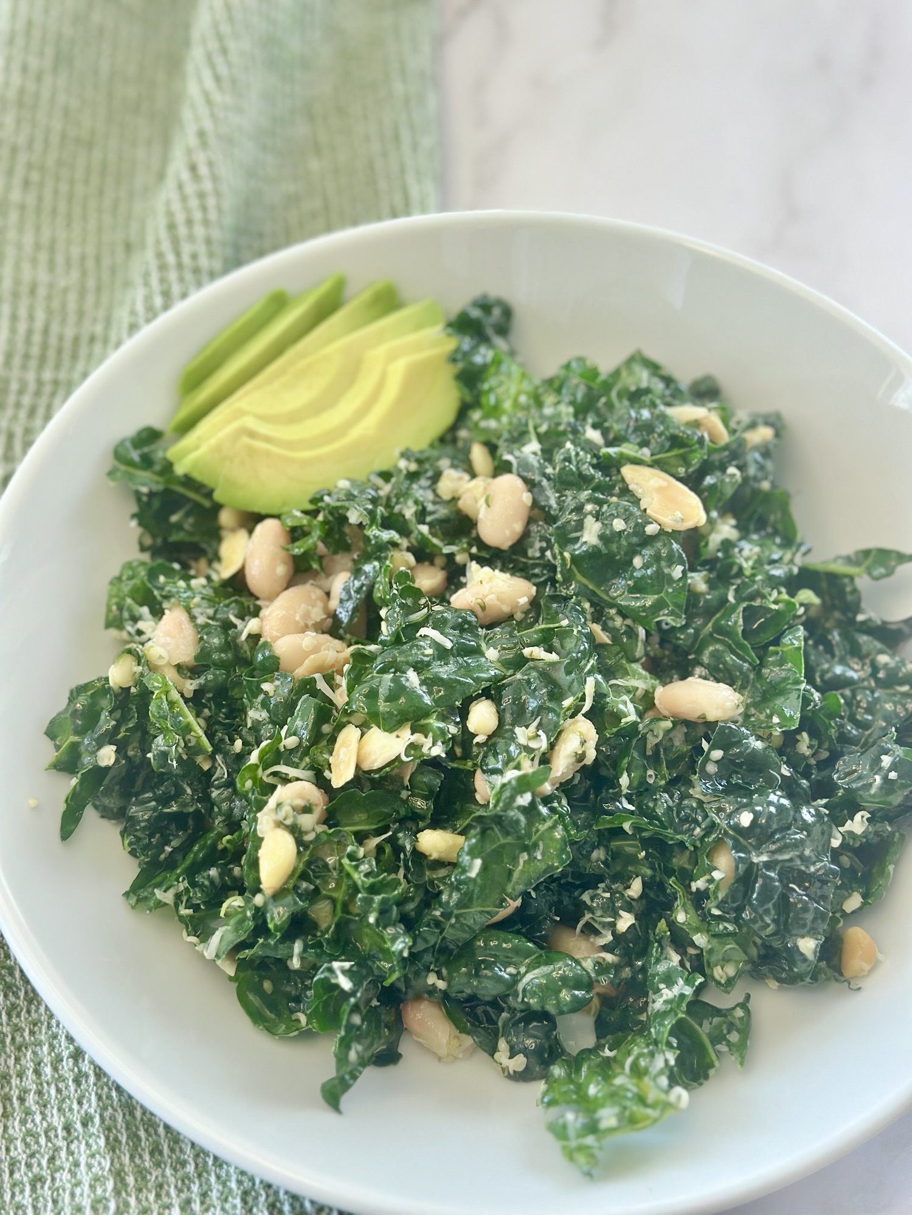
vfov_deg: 39.7
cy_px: 608
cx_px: 456
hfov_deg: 30.3
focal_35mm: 48
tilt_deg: -64.1
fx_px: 1686
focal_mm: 6.86
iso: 125
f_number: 1.78
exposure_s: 1/163
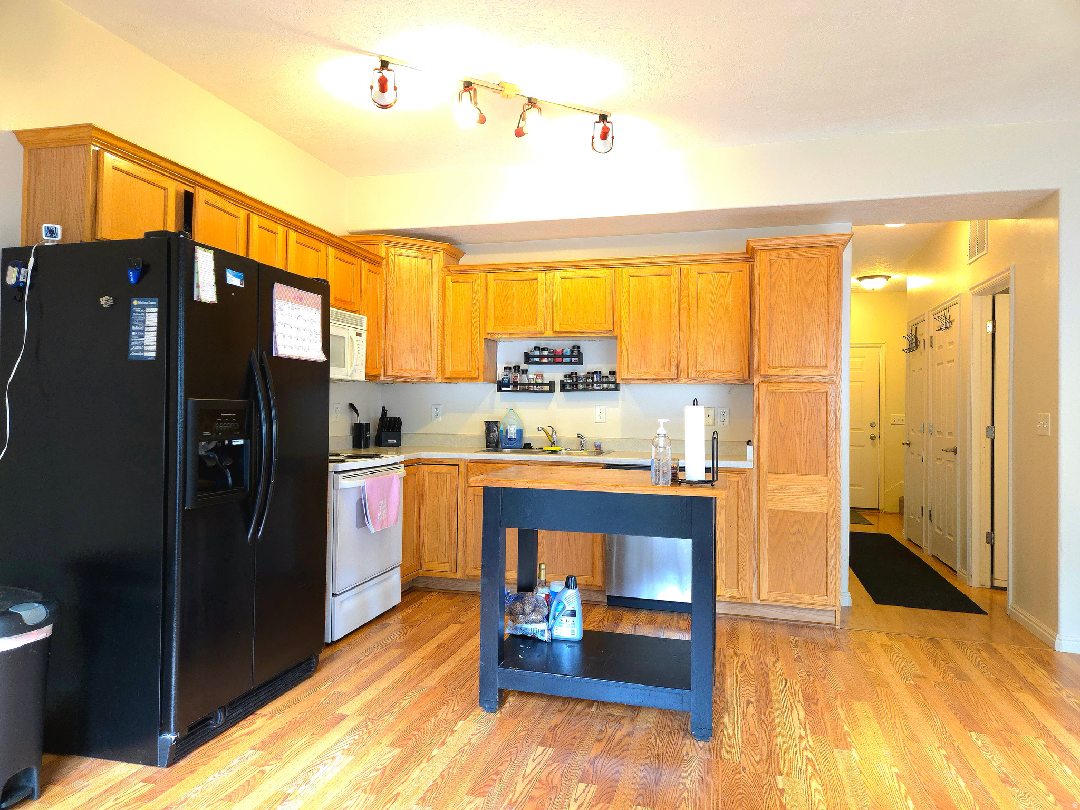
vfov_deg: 58.9
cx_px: 540
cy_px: 405
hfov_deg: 73.9
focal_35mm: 23
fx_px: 718
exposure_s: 1/60.2
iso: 200
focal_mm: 5.4
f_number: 1.8
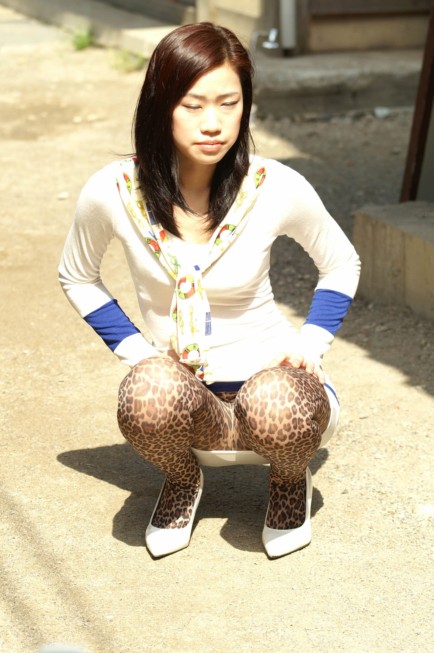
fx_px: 2337
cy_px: 317
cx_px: 206
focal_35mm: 129
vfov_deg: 15.9
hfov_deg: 10.6
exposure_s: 1/400
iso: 100
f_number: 4.5
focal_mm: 80
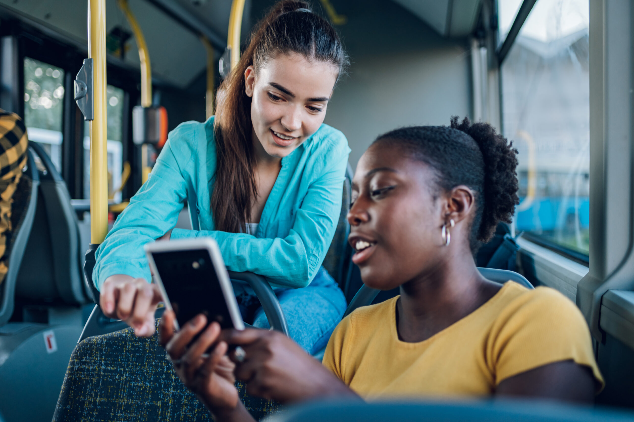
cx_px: 317
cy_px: 211
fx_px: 616
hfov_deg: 54.5
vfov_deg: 37.8
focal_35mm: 35
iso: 320
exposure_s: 1/250
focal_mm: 35
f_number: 1.8
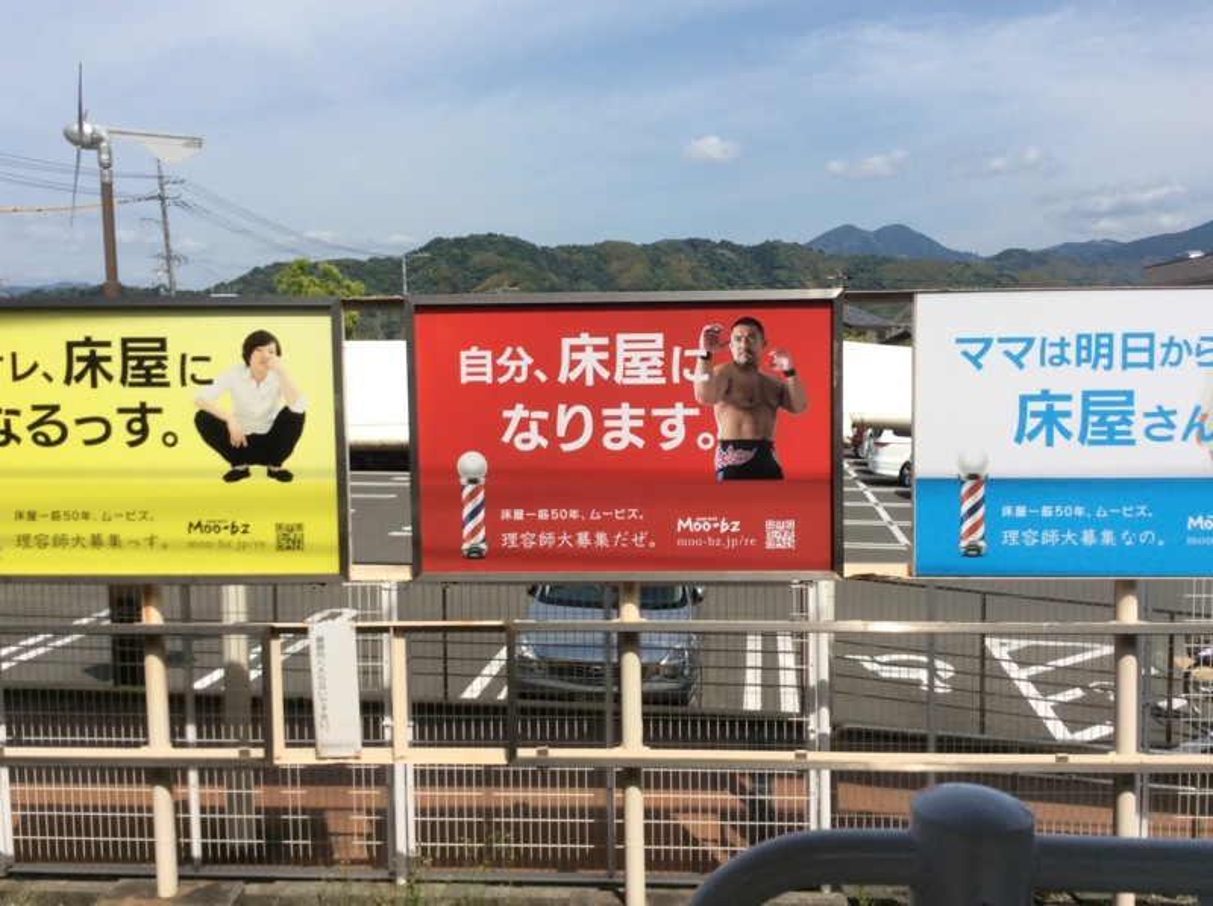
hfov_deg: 56.9
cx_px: 606
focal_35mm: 32
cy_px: 453
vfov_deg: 44.1
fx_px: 1120
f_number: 2.4
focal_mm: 3.3
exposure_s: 1/1972
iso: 32
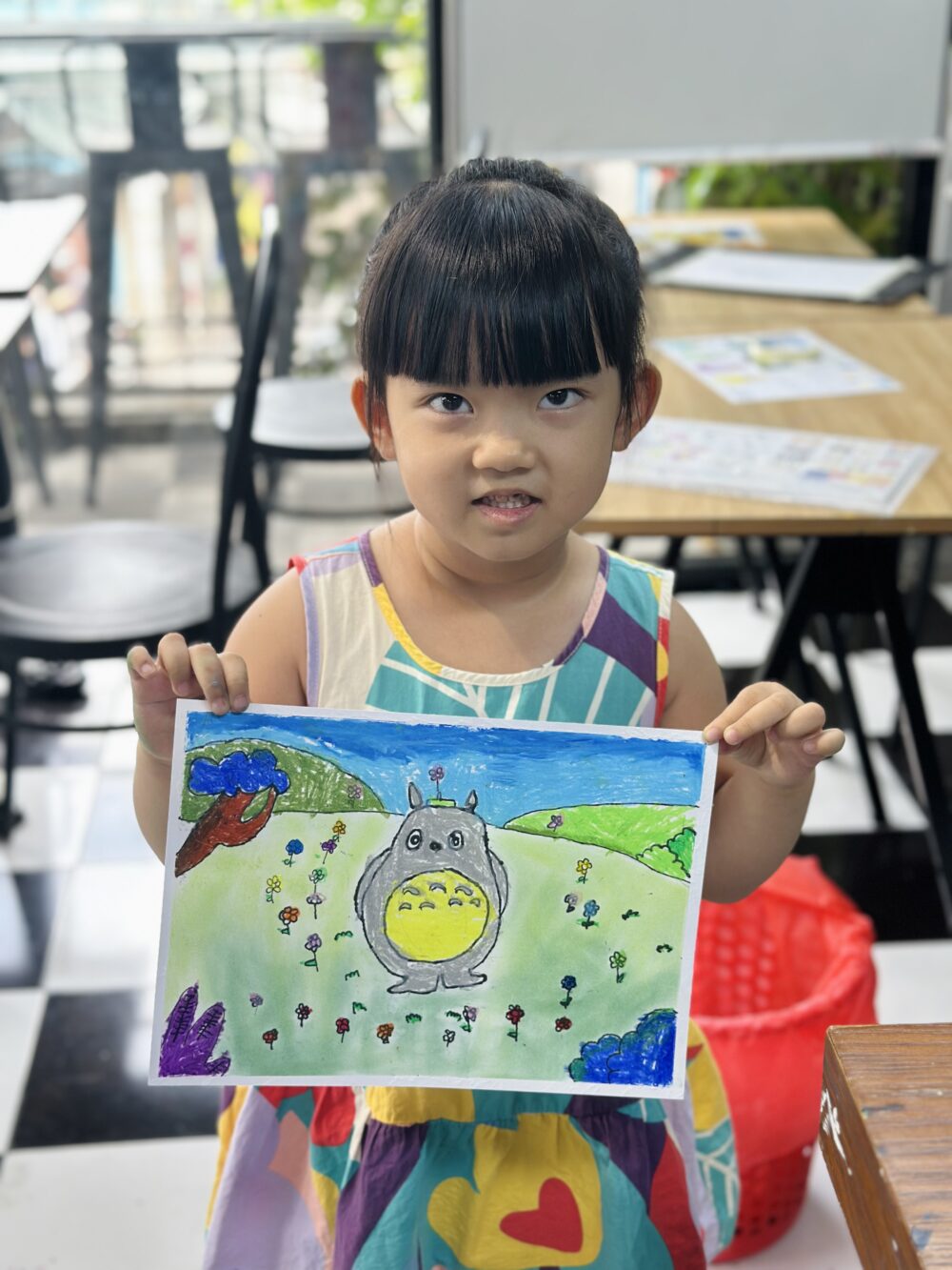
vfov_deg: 39.7
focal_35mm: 48
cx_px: 476
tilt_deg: -22.8
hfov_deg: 30.3
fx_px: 1760
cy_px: 635
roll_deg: +0.4
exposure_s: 1/141
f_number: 1.78
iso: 80
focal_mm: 6.86
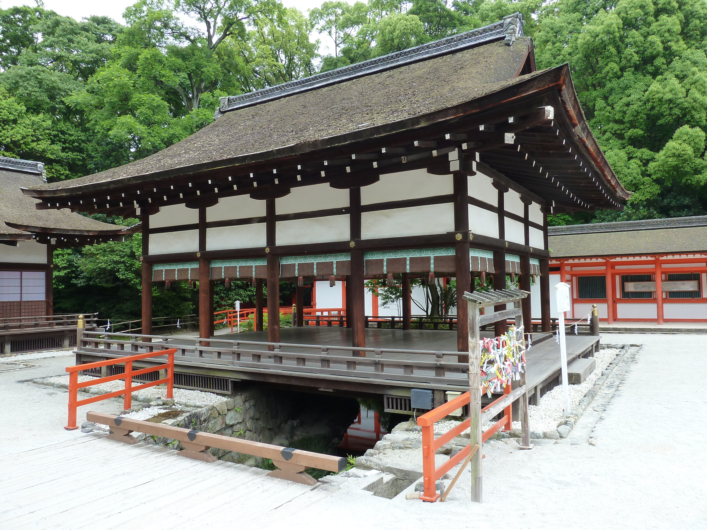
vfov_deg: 54.9
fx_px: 511
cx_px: 354
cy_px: 265
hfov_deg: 69.4
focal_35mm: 25
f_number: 4
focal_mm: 4.1
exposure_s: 1/100
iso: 125
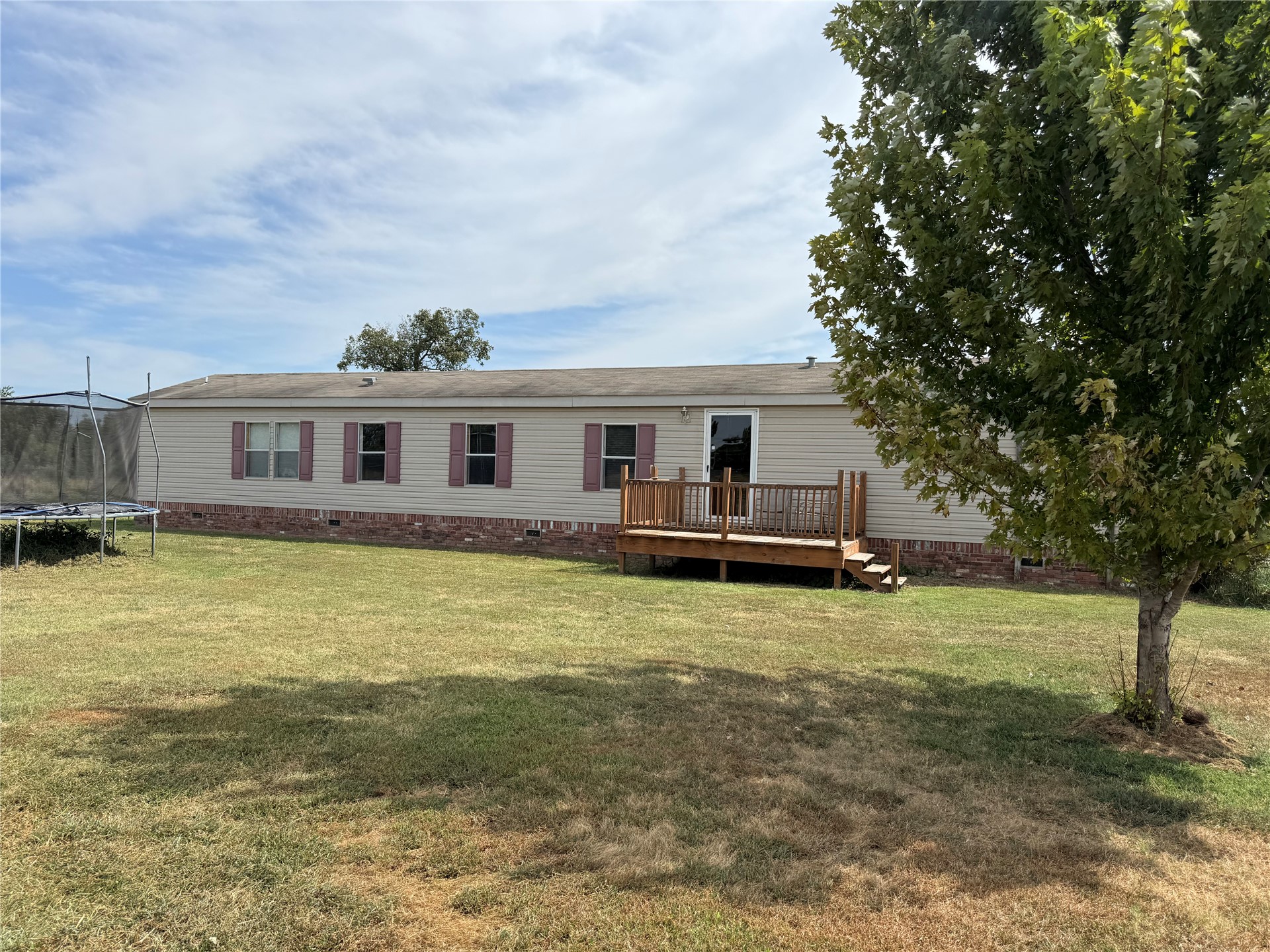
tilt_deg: +0.2
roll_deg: -2.4
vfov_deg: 56.8
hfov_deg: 71.6
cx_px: 635
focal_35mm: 24
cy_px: 476
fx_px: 881
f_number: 1.78
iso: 80
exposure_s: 1/6173
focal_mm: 6.76
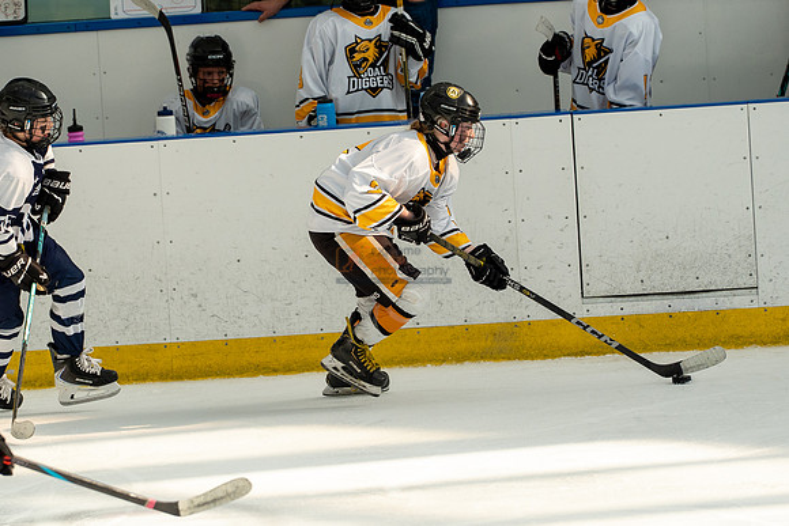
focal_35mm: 279
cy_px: 291
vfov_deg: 4.9
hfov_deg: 7.4
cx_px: 327
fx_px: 6124
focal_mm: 150
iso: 800
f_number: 3.5
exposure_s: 1/1600
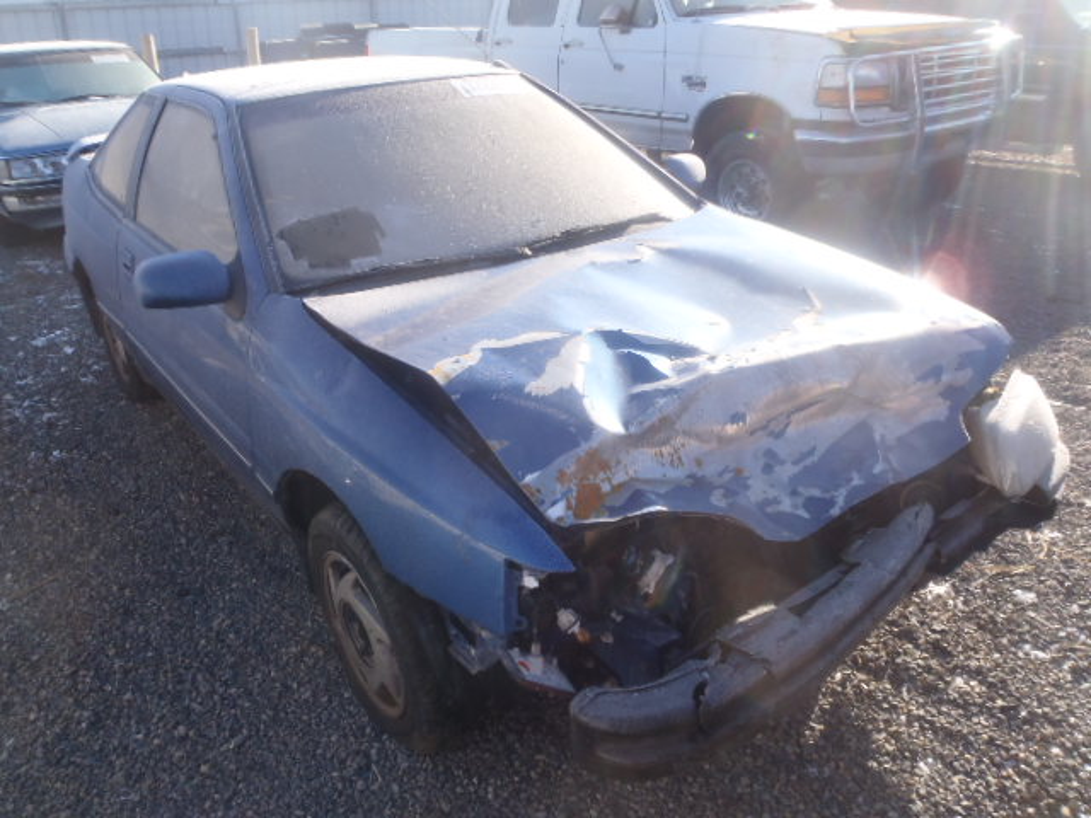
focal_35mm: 28
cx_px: 546
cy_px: 409
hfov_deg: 63.4
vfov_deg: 49.7
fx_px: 882
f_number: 4.5
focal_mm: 5
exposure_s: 1/160
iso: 80
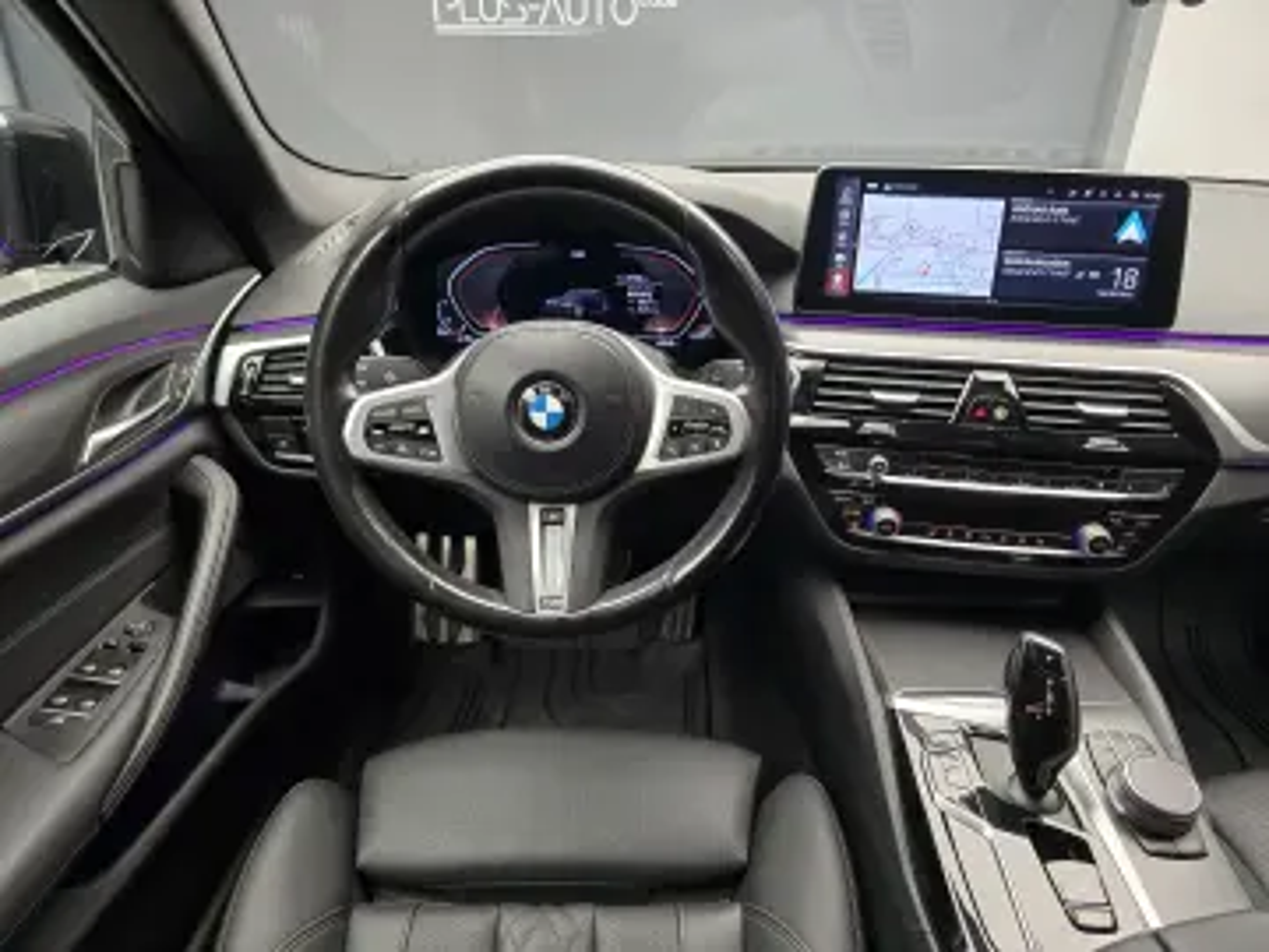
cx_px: 634
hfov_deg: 73.9
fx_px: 843
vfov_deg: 58.9
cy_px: 476
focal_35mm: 23
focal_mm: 6.3
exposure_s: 1/61
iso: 320
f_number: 1.7
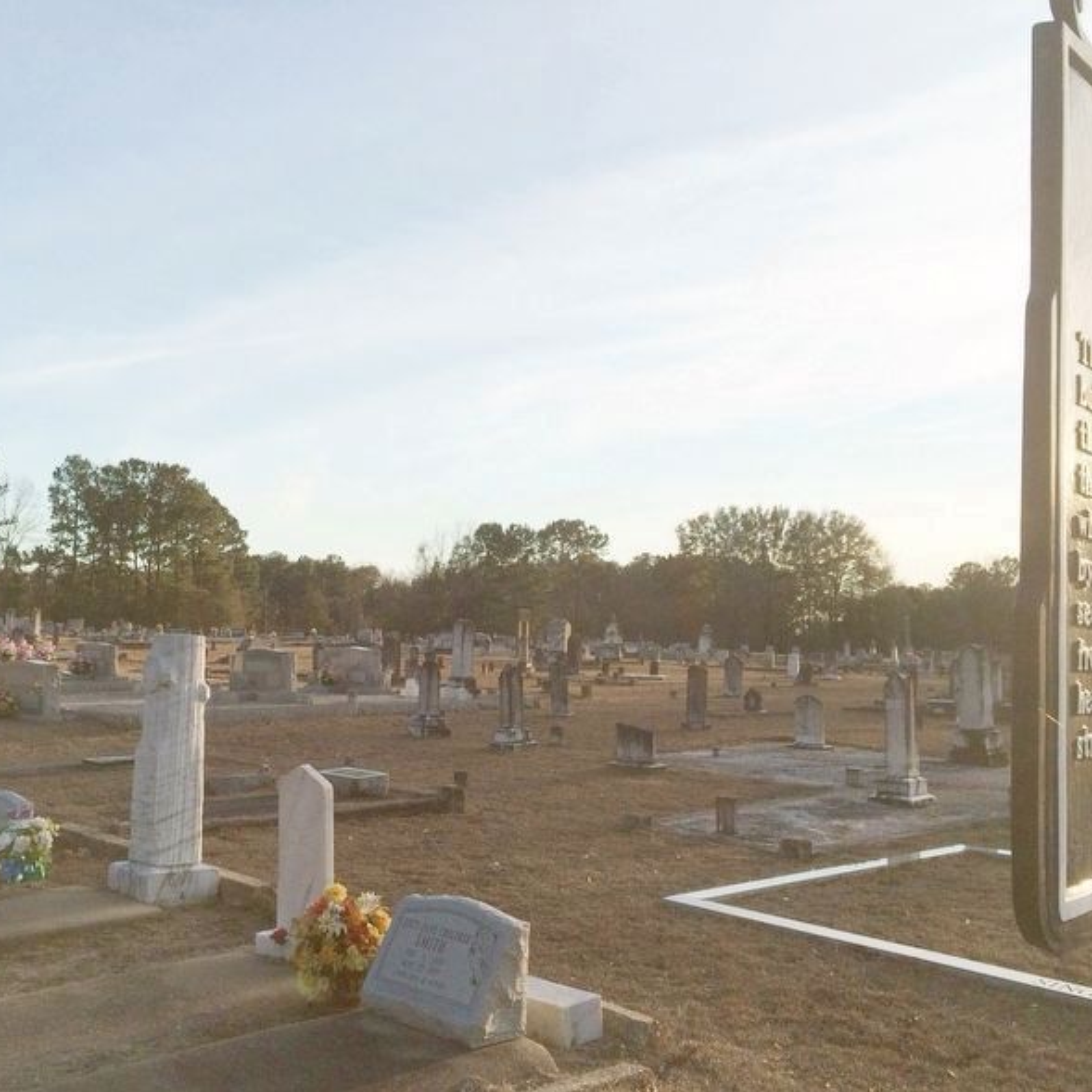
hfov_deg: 45.9
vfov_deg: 46.0
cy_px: 554
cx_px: 452
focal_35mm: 36
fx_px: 1285
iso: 32
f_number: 2.2
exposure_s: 1/1866
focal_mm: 4.12
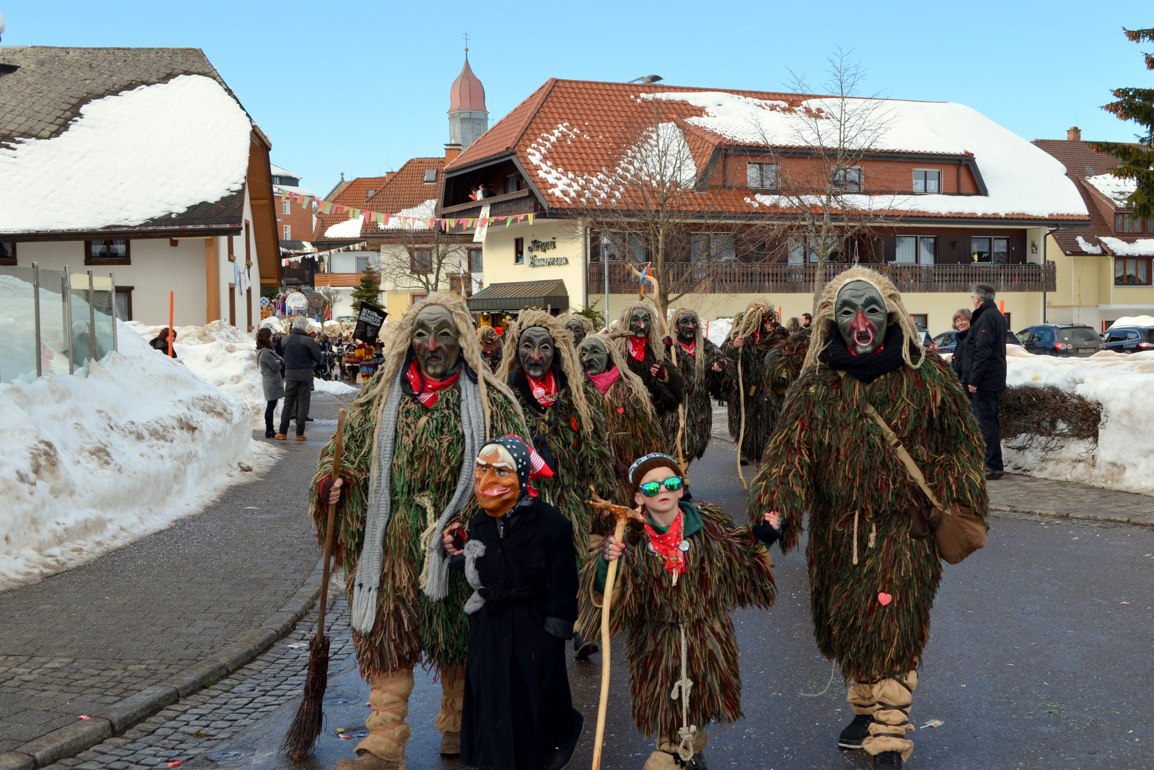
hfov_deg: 49.5
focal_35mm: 39
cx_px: 577
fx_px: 1250
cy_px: 385
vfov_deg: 34.2
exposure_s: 1/200
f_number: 8
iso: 100
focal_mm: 26
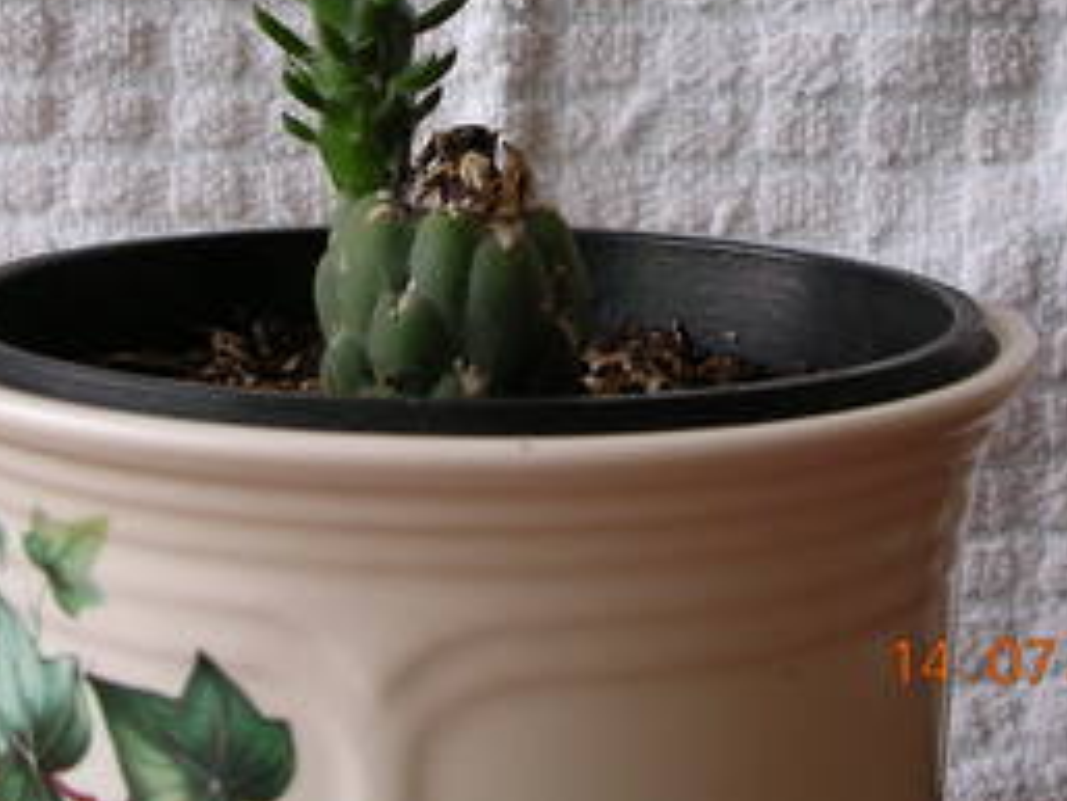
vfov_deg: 22.2
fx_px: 2004
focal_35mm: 65
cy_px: 120
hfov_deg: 29.8
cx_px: 556
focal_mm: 5.8
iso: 100
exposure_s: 1/47.8
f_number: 2.8
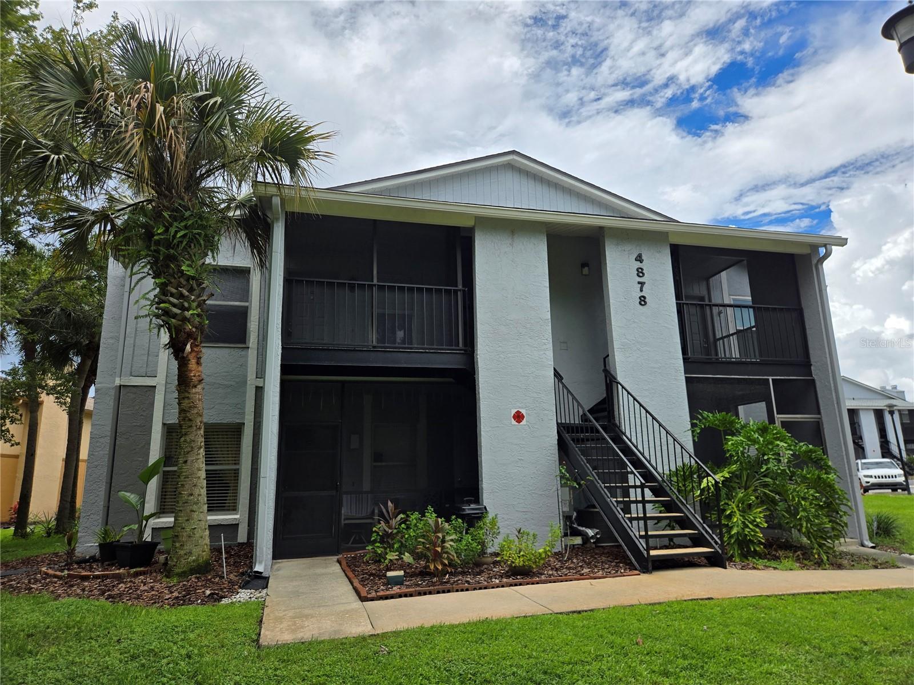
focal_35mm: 23
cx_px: 457
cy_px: 342
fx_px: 607
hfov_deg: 73.9
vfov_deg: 58.9
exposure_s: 1/2436
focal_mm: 5.4
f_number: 1.8
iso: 25
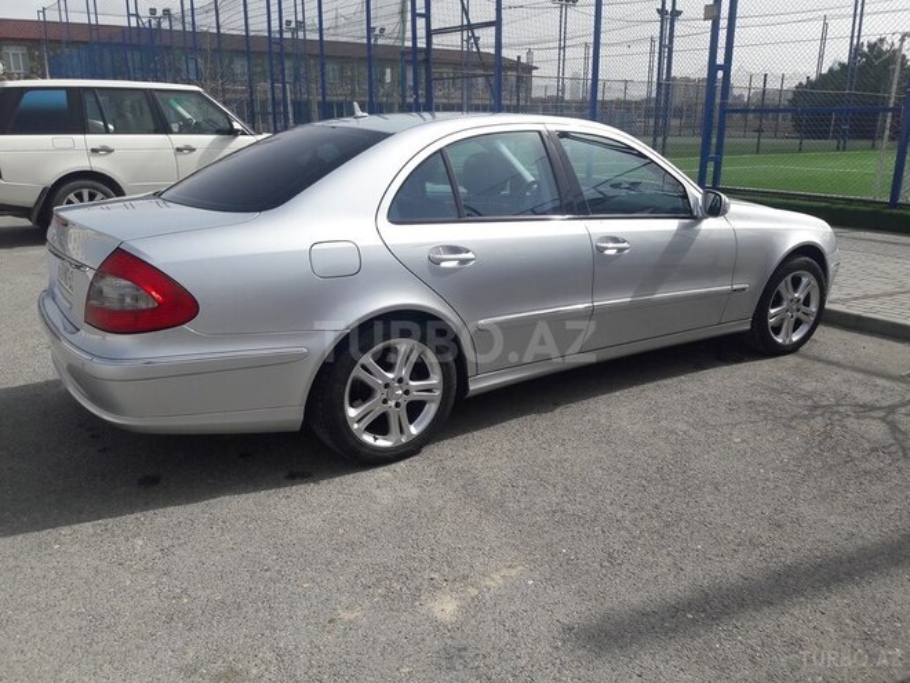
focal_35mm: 28
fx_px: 736
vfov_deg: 49.7
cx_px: 455
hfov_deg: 63.4
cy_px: 342
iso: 40
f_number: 1.9
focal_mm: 3.7
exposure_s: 1/1908
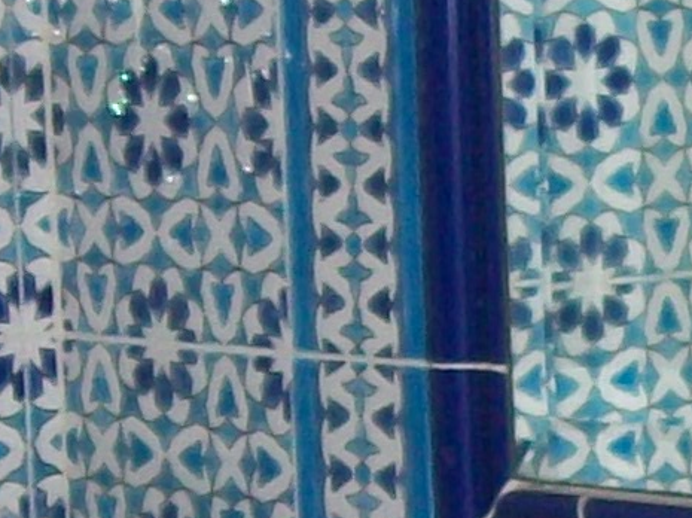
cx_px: 808
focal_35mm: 269
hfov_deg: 7.3
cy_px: 764
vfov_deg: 5.5
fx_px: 5373
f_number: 2.7
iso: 64
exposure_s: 1/60
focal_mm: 6
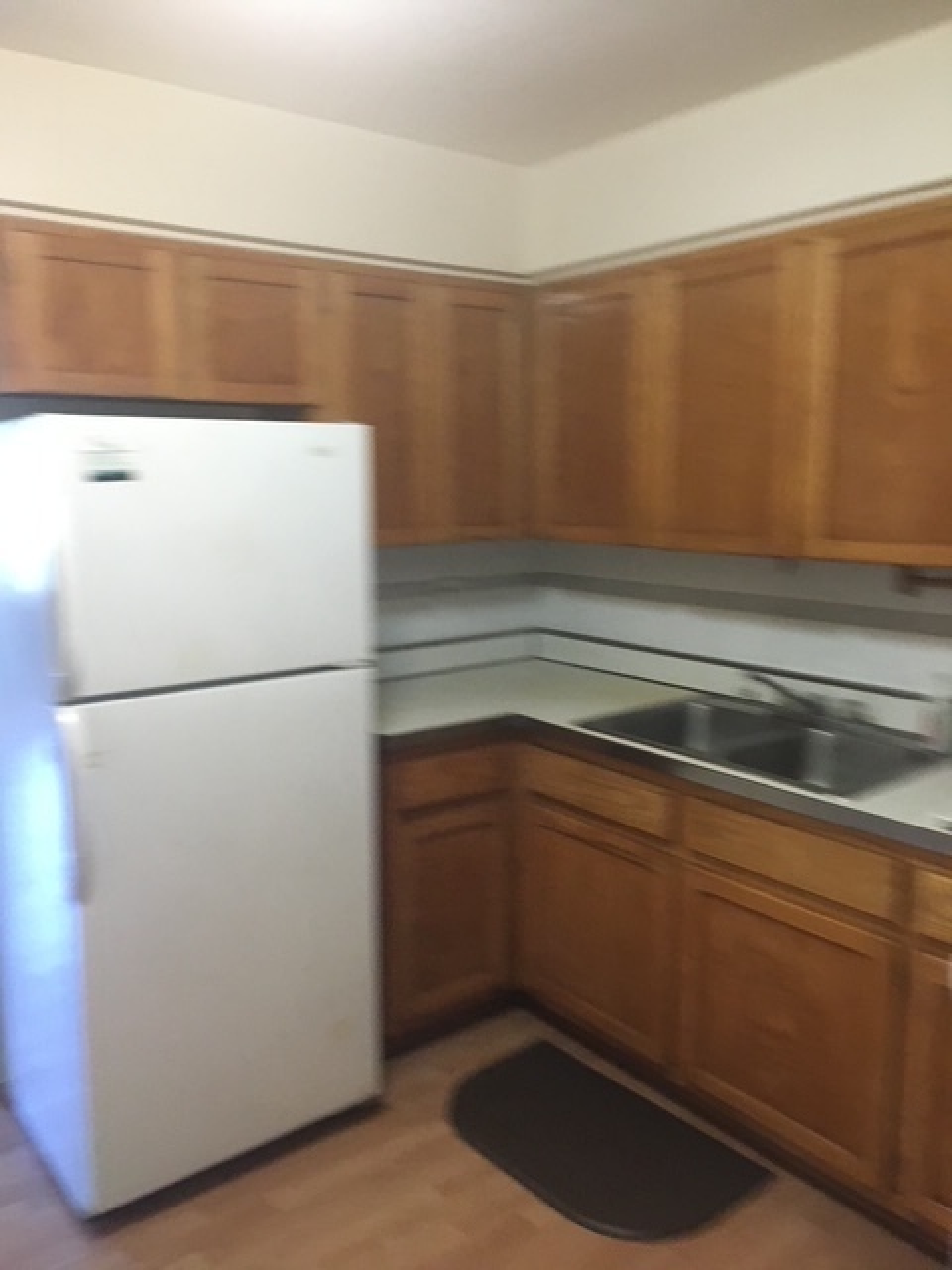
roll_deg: +0.2
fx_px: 1063
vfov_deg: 61.7
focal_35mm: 29
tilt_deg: -8.3
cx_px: 476
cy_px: 635
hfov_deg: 48.2
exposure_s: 1/15
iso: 200
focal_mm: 4.15
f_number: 2.2
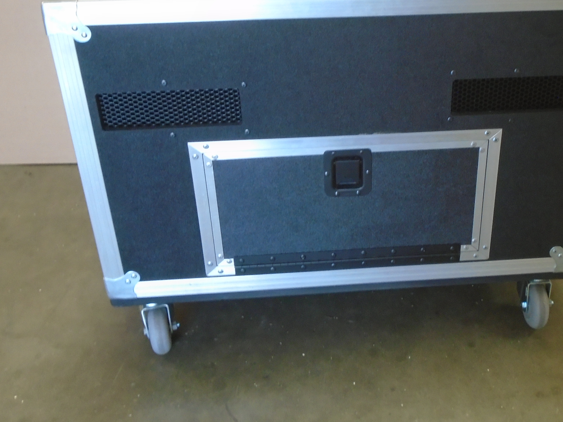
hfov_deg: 39.1
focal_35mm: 48
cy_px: 122
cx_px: 382
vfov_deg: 29.9
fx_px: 781
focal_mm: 5.5
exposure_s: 1/30
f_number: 3.5
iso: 250
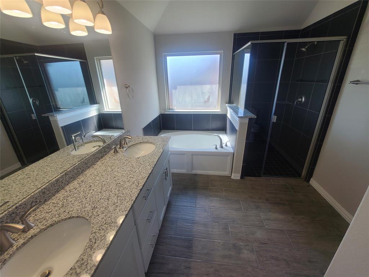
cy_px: 138
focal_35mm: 13
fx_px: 139
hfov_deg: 106.2
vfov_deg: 89.9
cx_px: 184
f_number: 2.2
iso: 64
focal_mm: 2.2
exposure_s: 1/120
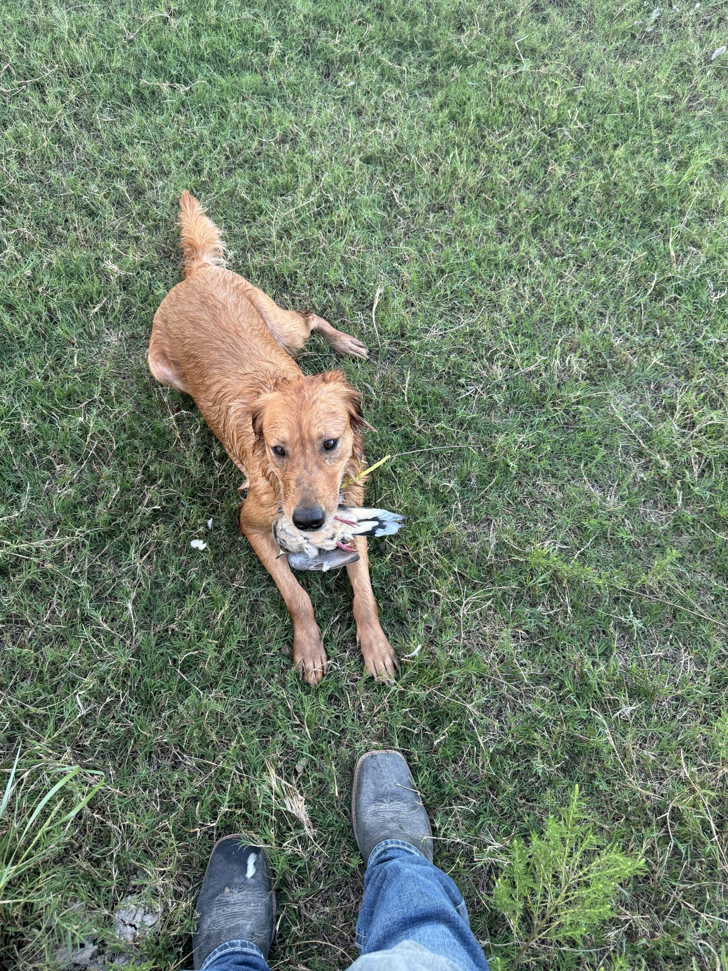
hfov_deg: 54.9
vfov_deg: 69.4
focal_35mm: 25
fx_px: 701
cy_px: 466
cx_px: 356
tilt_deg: -68.1
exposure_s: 1/121
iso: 125
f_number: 1.78
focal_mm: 6.76
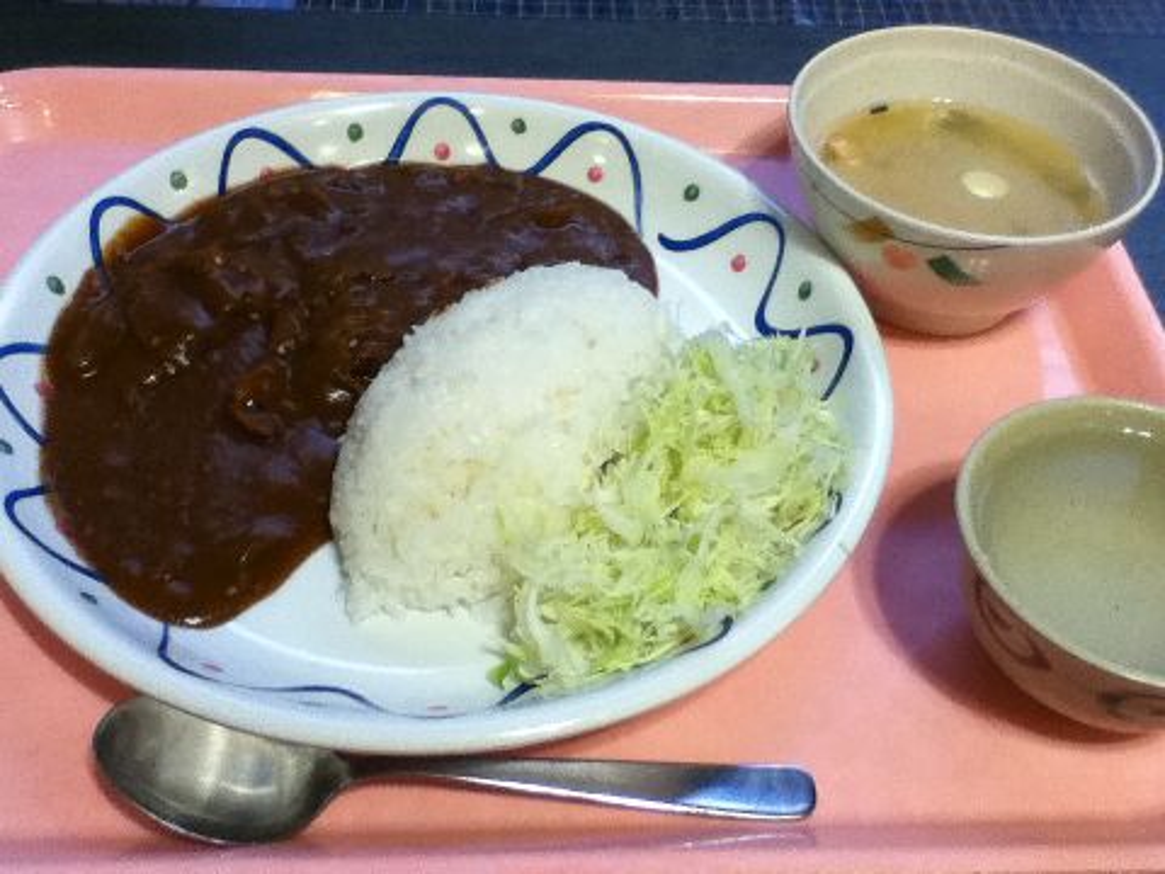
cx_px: 582
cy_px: 437
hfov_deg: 56.8
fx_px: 1077
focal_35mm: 32
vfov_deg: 44.2
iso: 200
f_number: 2.4
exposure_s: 1/30
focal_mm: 3.85
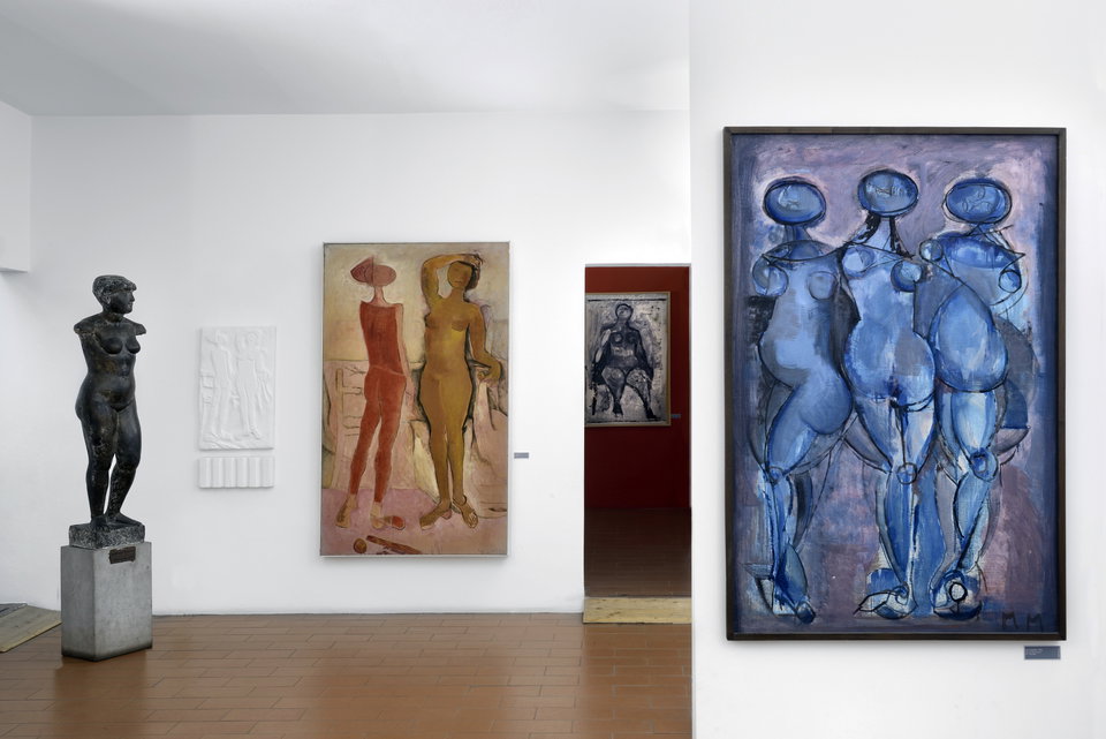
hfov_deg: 53.1
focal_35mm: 36
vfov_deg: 36.9
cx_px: 553
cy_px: 370
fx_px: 1106
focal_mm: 36
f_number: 16
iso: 100
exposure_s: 2.5
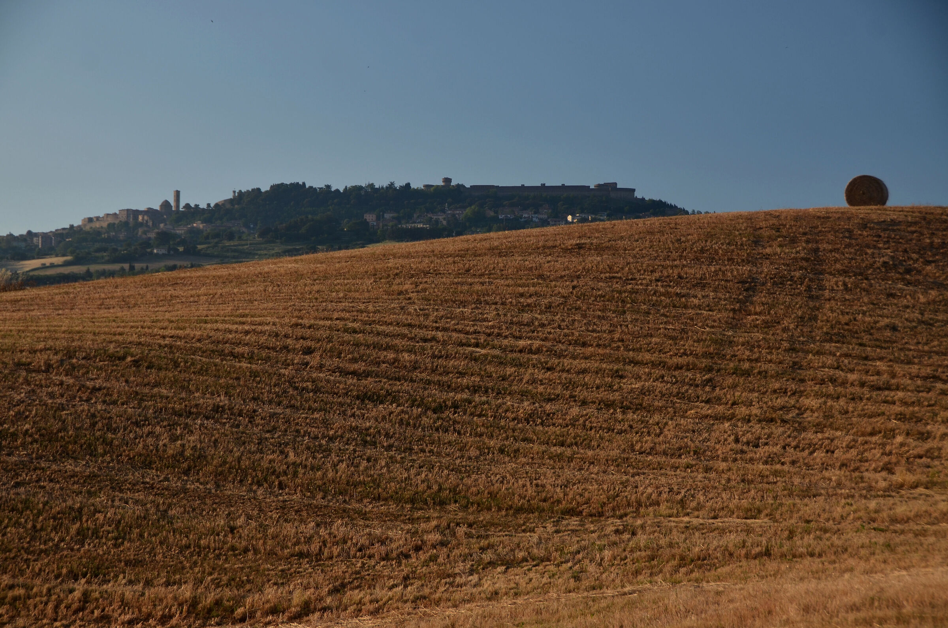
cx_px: 474
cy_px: 314
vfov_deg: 16.2
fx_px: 2208
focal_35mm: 84
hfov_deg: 24.2
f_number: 6.3
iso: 100
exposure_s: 1/320
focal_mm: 56
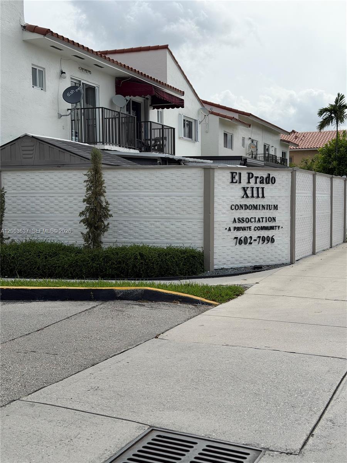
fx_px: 642
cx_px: 174
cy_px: 232
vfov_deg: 39.7
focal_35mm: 48
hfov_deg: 30.3
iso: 64
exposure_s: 1/6536
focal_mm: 6.76
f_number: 1.78
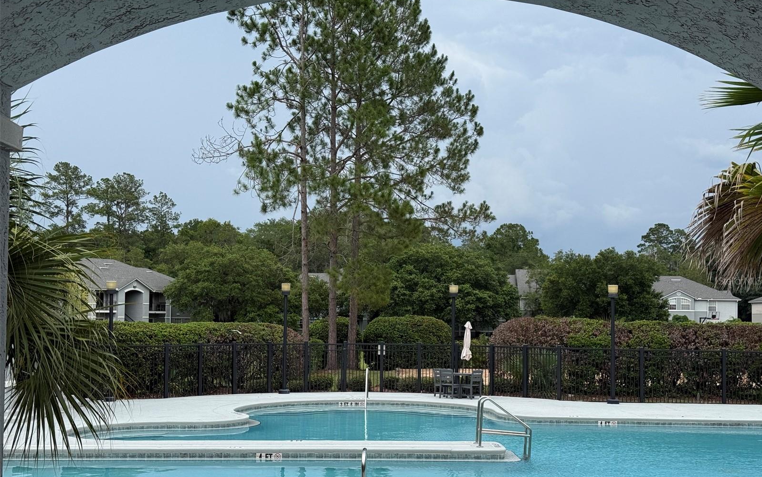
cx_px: 381
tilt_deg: +2.1
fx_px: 1059
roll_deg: -0.8
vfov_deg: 25.3
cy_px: 281
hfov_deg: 39.6
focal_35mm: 51
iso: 64
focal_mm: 6.76
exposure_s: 1/2088
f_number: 1.78
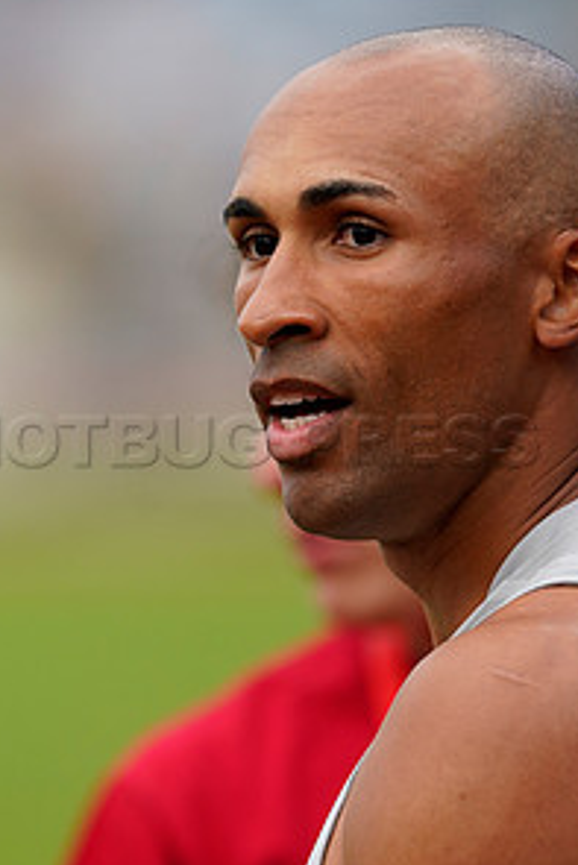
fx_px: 22009
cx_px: 194
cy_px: 428
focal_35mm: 915
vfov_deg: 2.3
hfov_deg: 1.5
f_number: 4
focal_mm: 600
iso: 1000
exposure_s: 1/1600
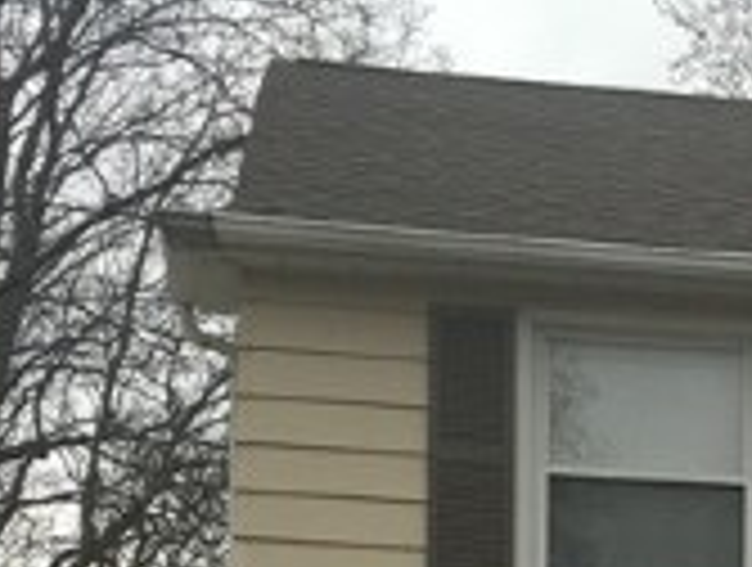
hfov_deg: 14.4
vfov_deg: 10.2
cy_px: 1202
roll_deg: -0.6
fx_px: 2896
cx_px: 869
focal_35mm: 133
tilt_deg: +2.7
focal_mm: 4.15
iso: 25
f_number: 2.2
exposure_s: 1/246
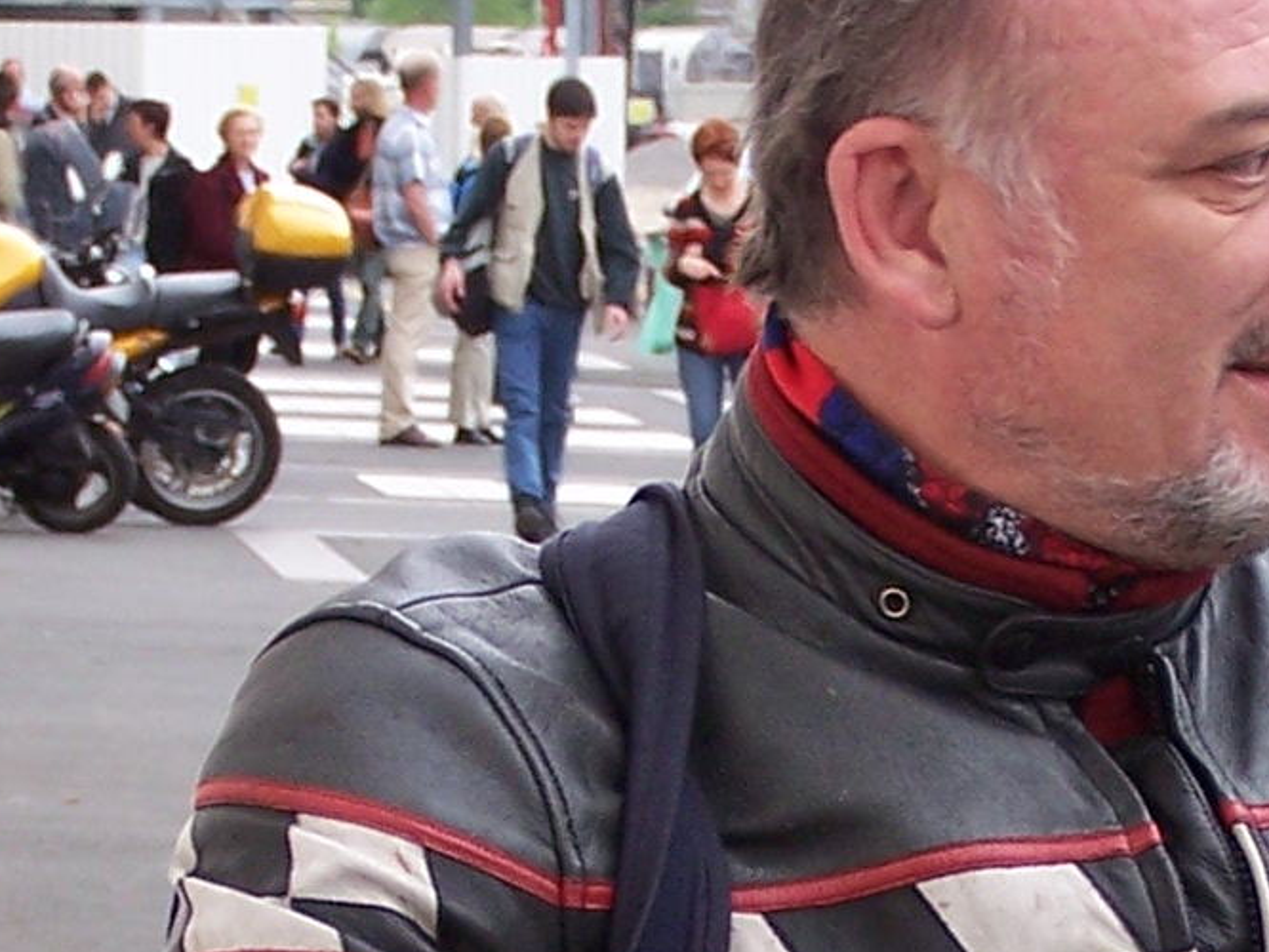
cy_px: 1137
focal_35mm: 290
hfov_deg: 6.8
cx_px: 1052
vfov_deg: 5.1
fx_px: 10635
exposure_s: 1/250
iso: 80
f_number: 3.2
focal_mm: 12.4
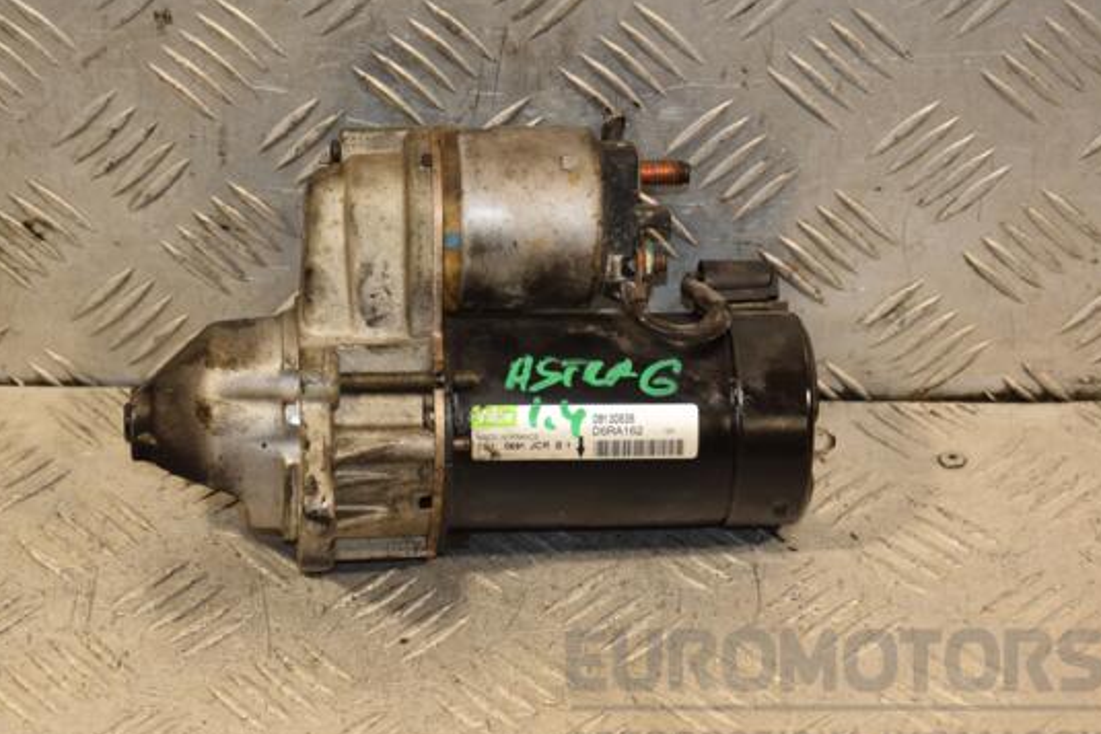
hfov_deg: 18.4
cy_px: 387
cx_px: 527
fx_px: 3395
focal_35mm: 111
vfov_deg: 12.3
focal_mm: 66
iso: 800
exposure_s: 1/160
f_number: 5.3
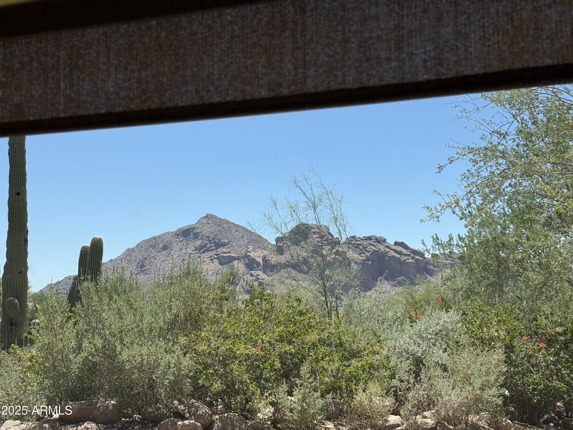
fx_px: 795
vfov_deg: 30.3
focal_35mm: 48
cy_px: 215
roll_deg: +1.1
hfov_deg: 39.7
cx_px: 286
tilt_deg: +6.1
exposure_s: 1/4587
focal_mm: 6.76
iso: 80
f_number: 1.78
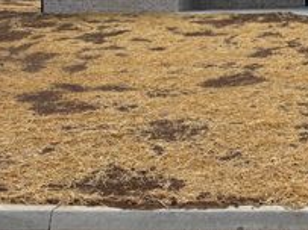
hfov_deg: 27.3
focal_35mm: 64
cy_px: -8
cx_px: 354
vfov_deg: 21.9
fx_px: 569
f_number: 1.6
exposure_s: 1/3413
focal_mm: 5.96
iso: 50
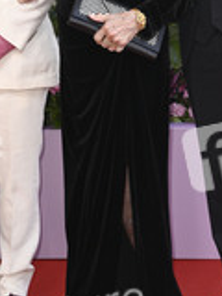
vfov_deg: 13.2
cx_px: 109
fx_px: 1274
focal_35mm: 149
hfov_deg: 10.0
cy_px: 56
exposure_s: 1/250
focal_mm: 62
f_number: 6.3
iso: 500
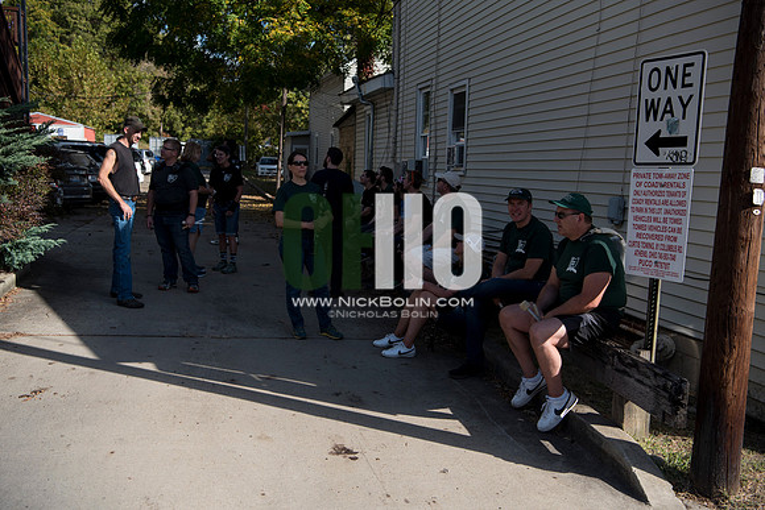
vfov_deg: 33.4
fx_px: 850
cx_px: 382
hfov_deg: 48.4
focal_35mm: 40
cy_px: 255
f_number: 4.5
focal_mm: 40
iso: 250
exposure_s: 1/1600
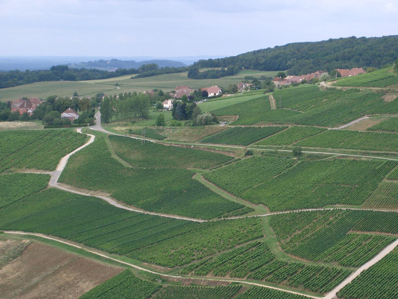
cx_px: 199
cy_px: 150
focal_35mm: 117
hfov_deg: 16.8
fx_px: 1345
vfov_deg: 12.7
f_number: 4.9
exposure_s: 1/400
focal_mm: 24
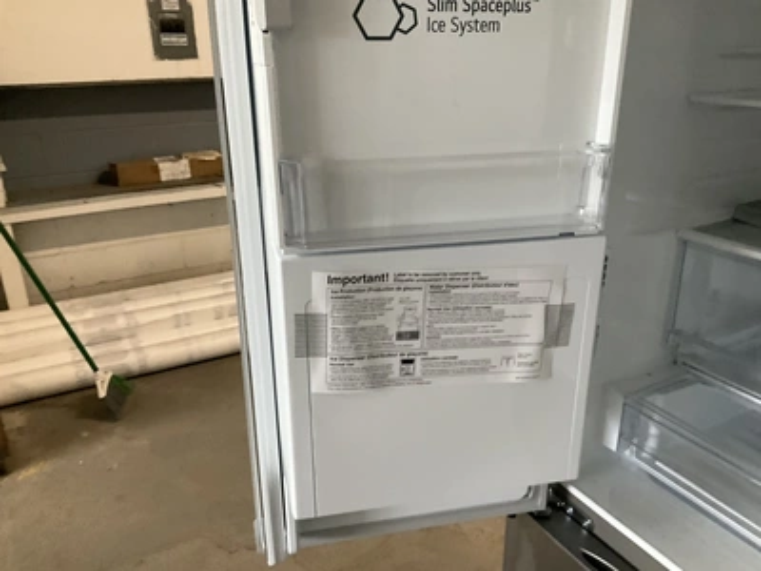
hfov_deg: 61.7
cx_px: 380
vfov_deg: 48.2
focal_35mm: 29
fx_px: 638
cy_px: 286
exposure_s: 1/60
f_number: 1.8
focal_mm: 3
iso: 200
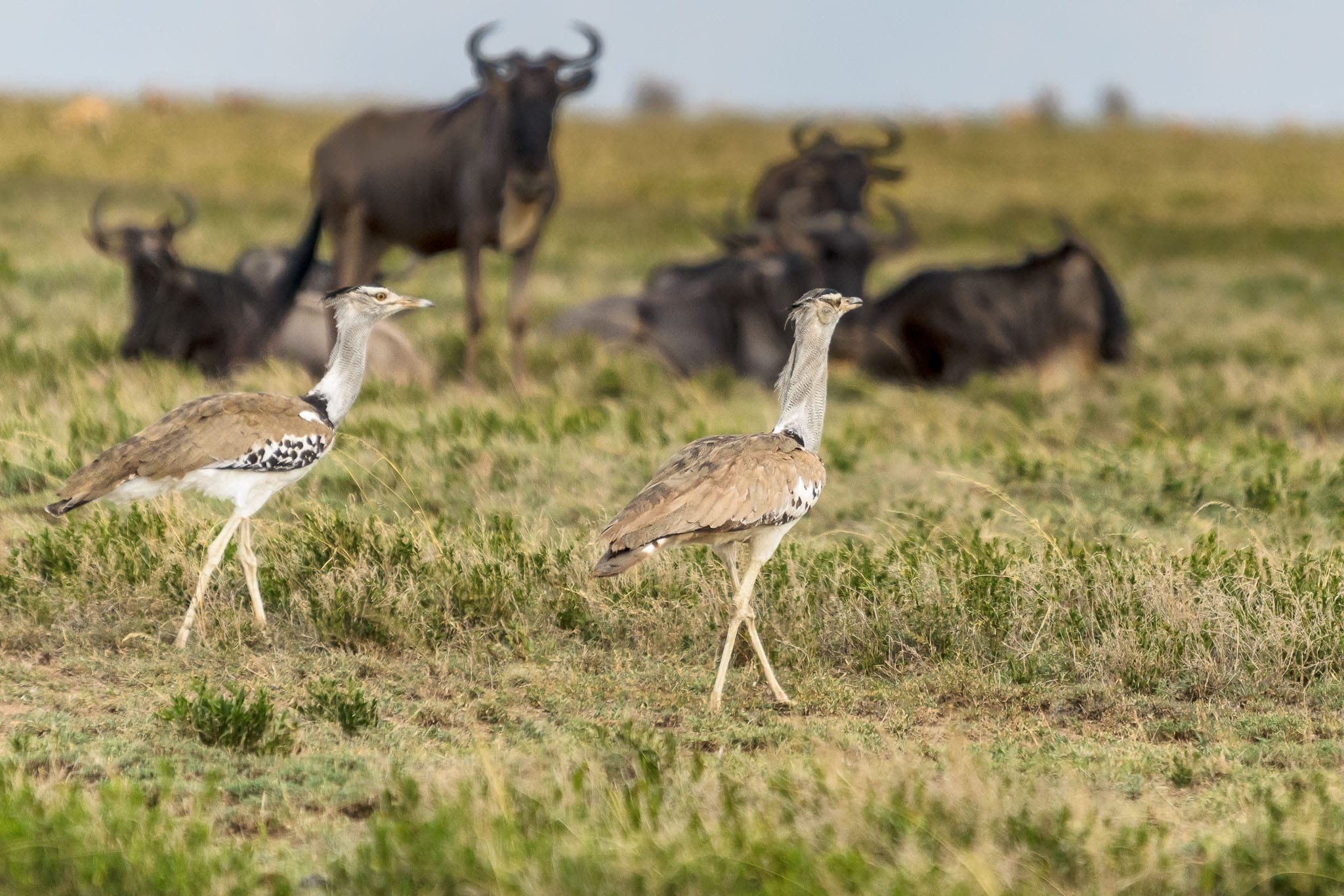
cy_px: 369
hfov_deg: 2.9
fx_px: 26472
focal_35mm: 709
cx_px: 796
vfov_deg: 1.9
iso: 640
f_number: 5.6
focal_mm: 400
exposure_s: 1/1600
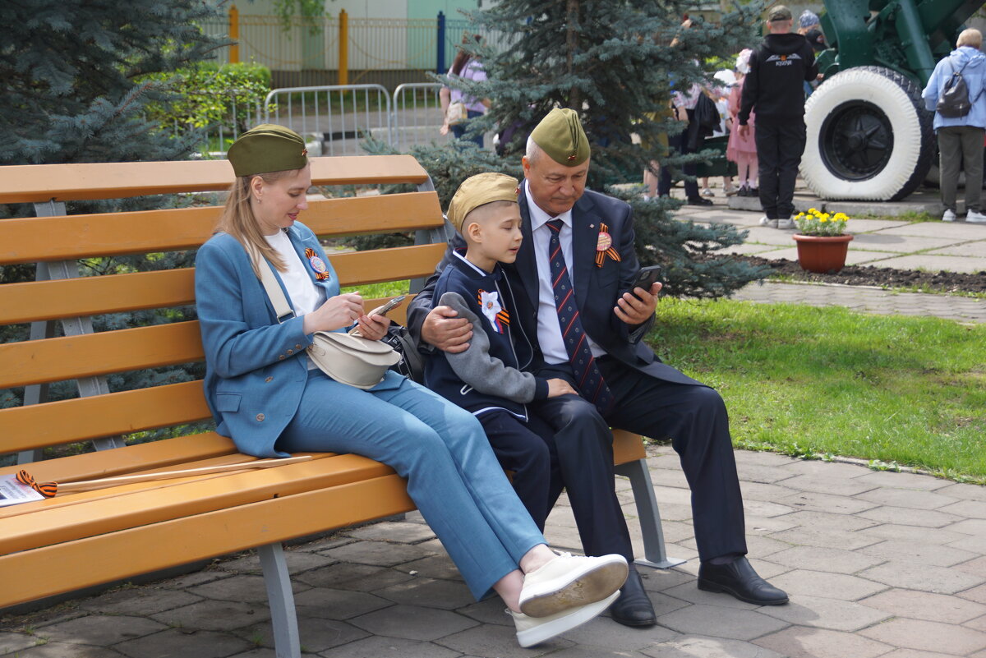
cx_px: 493
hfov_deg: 27.0
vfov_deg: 18.2
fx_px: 2055
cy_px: 329
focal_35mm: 75
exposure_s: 1/200
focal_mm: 50
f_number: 5
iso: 100
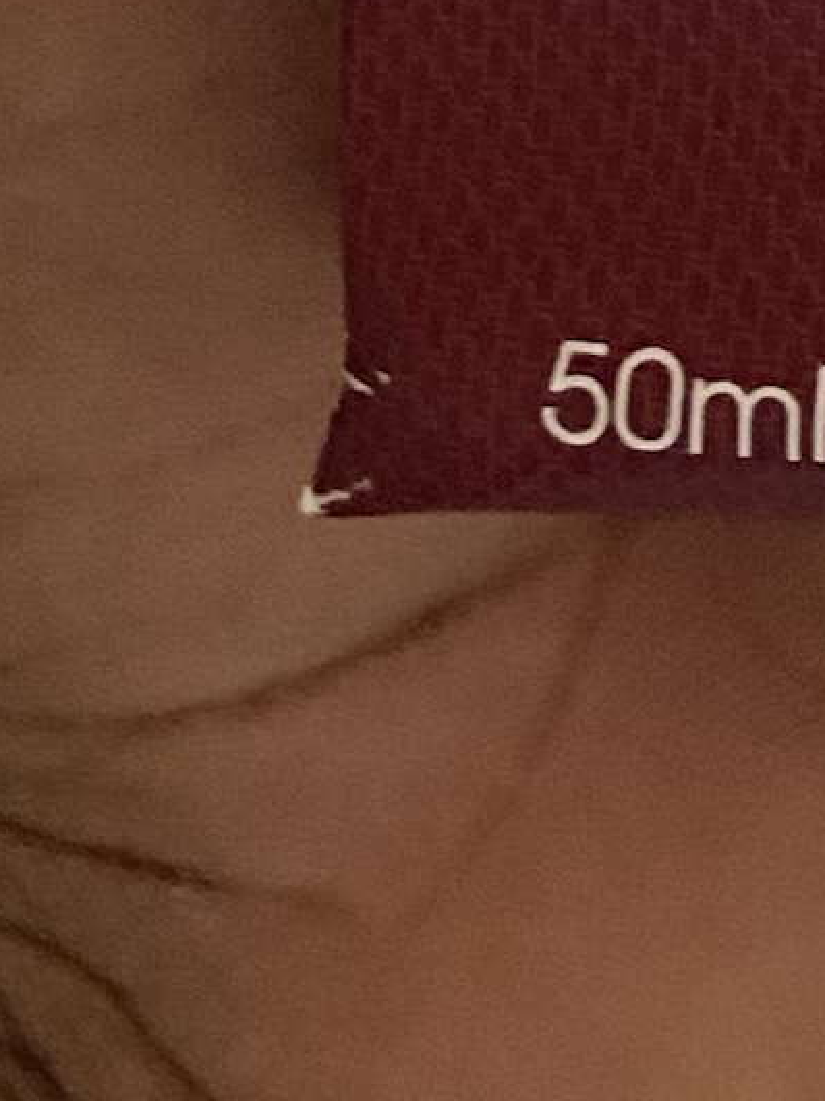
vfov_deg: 11.3
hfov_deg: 8.8
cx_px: 2189
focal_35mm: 147
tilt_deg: -36.0
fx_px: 4673
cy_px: -1478
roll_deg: -1.7
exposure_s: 1/60
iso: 320
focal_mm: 4.25
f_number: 1.8
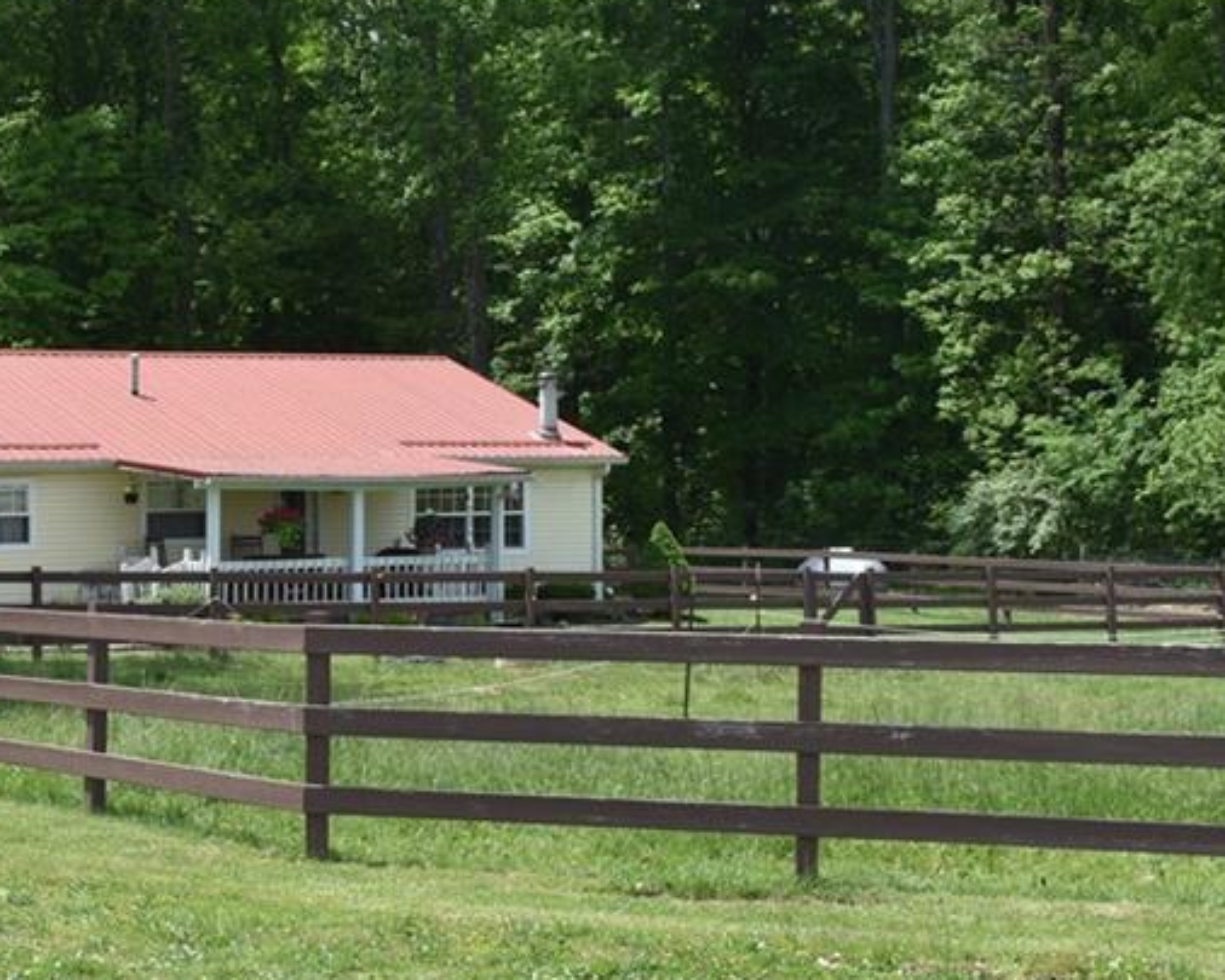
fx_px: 2790
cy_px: 559
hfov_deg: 24.3
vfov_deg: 19.9
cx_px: 203
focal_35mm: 77
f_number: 8
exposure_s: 1/250
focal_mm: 27
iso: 125
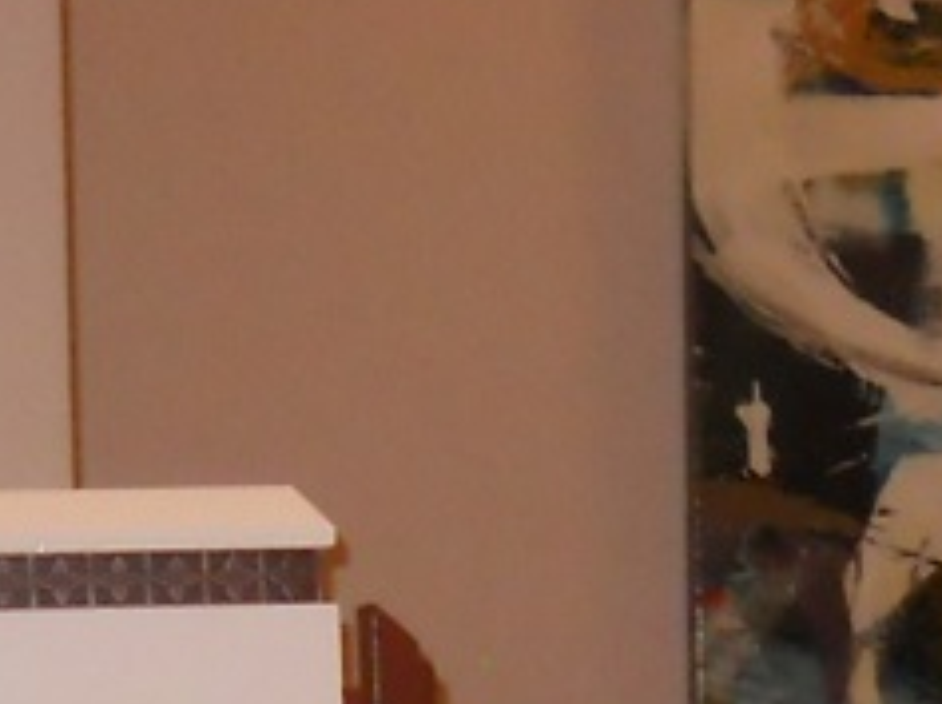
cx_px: 650
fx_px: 5788
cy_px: 1714
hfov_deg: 9.3
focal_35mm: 213
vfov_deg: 6.6
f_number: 3.1
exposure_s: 1/30
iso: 200
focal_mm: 6.72
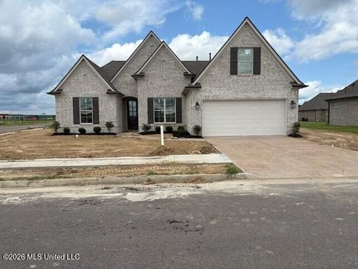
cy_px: 134
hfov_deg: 67.3
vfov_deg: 53.1
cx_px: 179
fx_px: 269
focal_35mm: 26
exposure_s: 1/3623
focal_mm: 5.96
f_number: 1.6
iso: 50
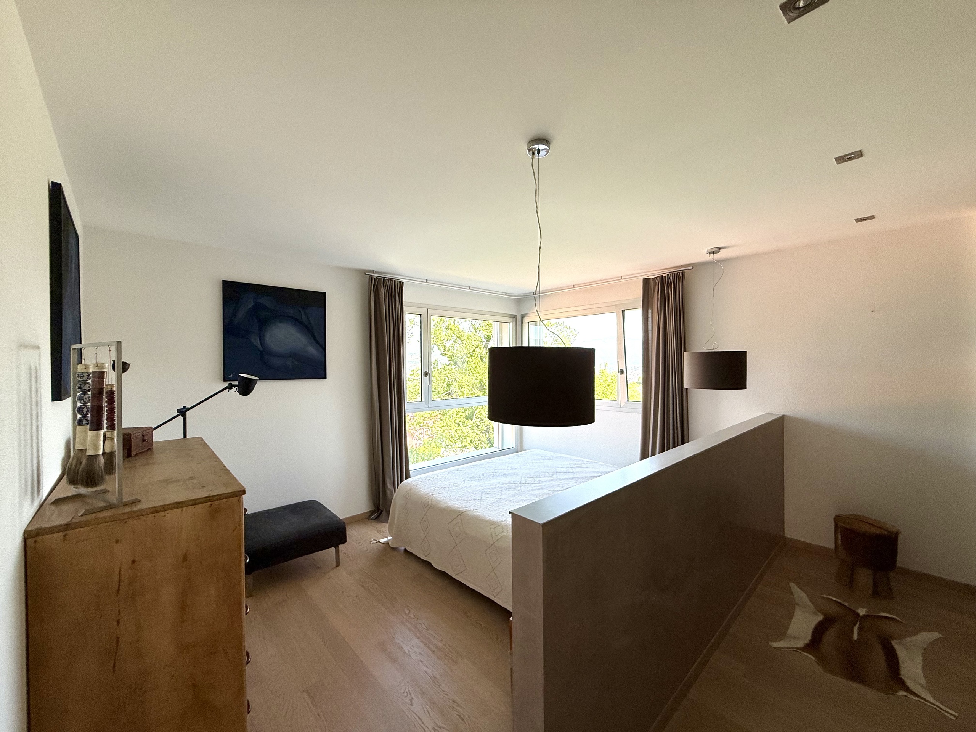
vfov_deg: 85.7
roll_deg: +0.4
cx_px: 488
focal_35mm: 14
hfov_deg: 102.1
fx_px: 395
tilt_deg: -0.8
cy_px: 366
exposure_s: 1/179
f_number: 2.2
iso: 64
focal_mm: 2.22
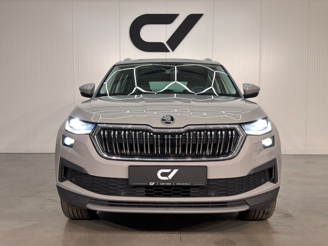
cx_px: 164
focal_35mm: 36
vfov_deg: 39.7
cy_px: 123
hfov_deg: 51.4
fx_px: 341
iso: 50
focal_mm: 6.76
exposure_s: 1/50
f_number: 1.78
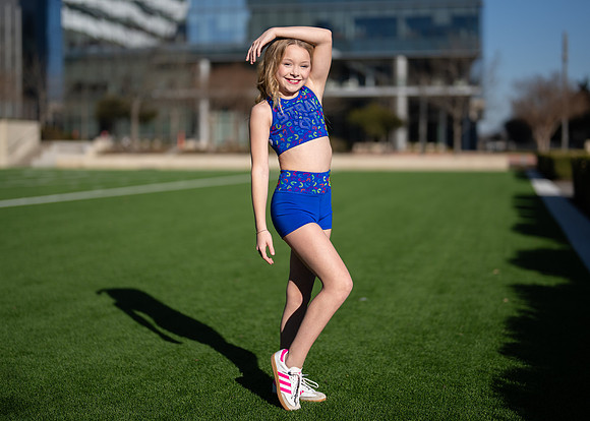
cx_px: 289
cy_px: 193
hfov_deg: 31.9
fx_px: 1032
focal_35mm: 62
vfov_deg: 23.1
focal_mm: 50
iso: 100
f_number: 1.2
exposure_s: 1/12800
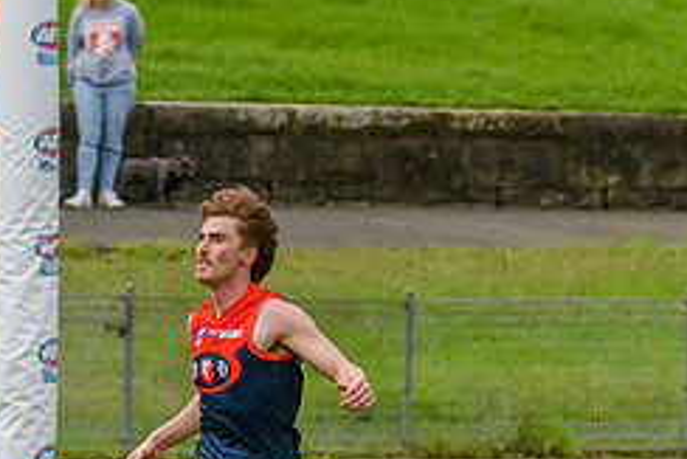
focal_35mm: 815
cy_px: 474
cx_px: -340
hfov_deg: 2.5
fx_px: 15562
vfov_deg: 1.7
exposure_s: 1/2500
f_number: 5.6
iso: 800
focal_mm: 210
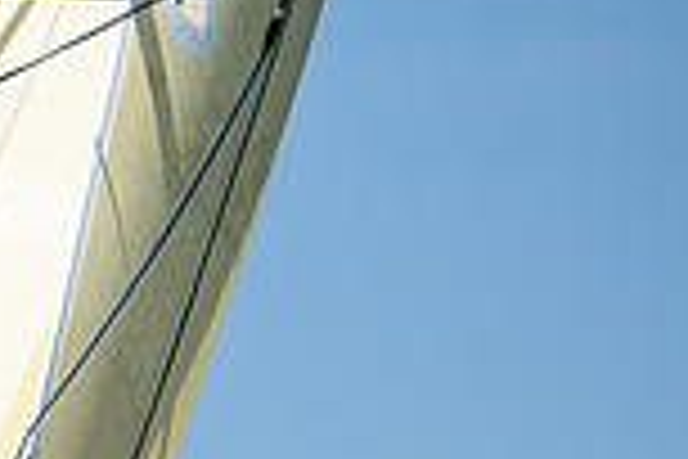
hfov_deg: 1.2
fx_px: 32677
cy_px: 839
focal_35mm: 1710
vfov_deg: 0.8
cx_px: -477
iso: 400
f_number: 5
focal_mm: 300
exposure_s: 1/3200
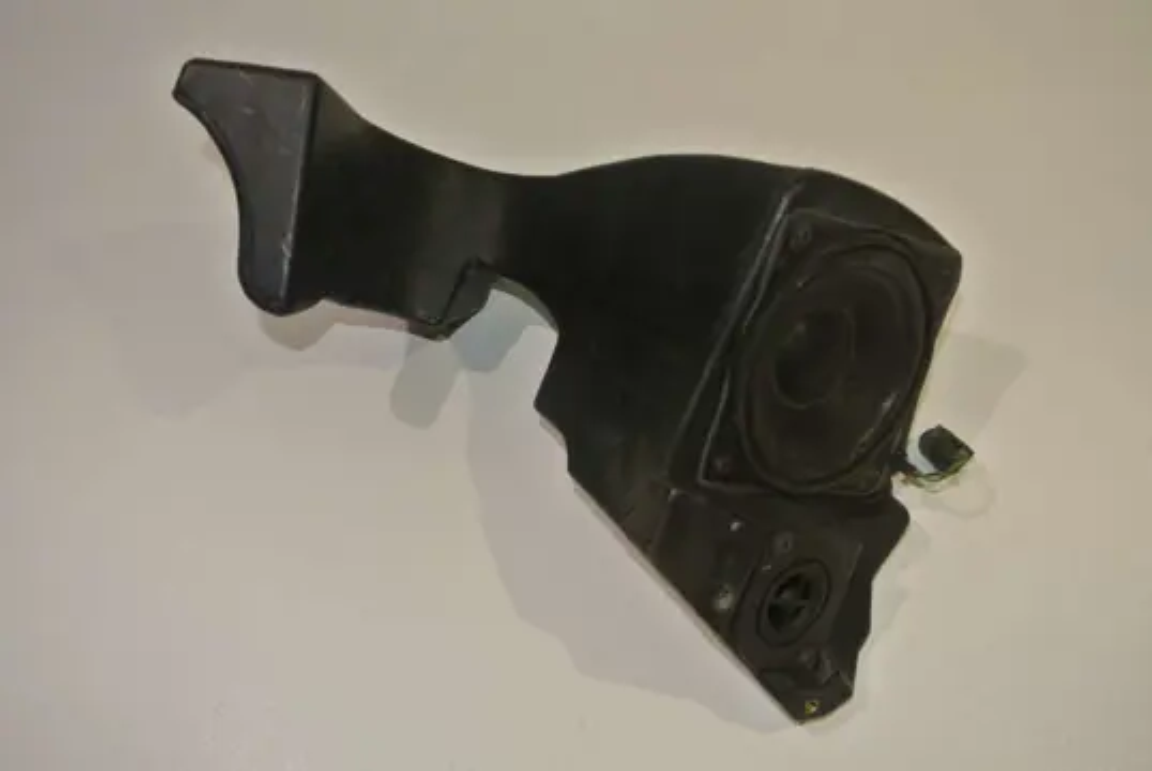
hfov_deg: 53.1
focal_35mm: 36
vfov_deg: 37.0
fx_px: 1153
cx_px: 576
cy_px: 386
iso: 200
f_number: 4.5
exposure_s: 1/60
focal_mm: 13.6
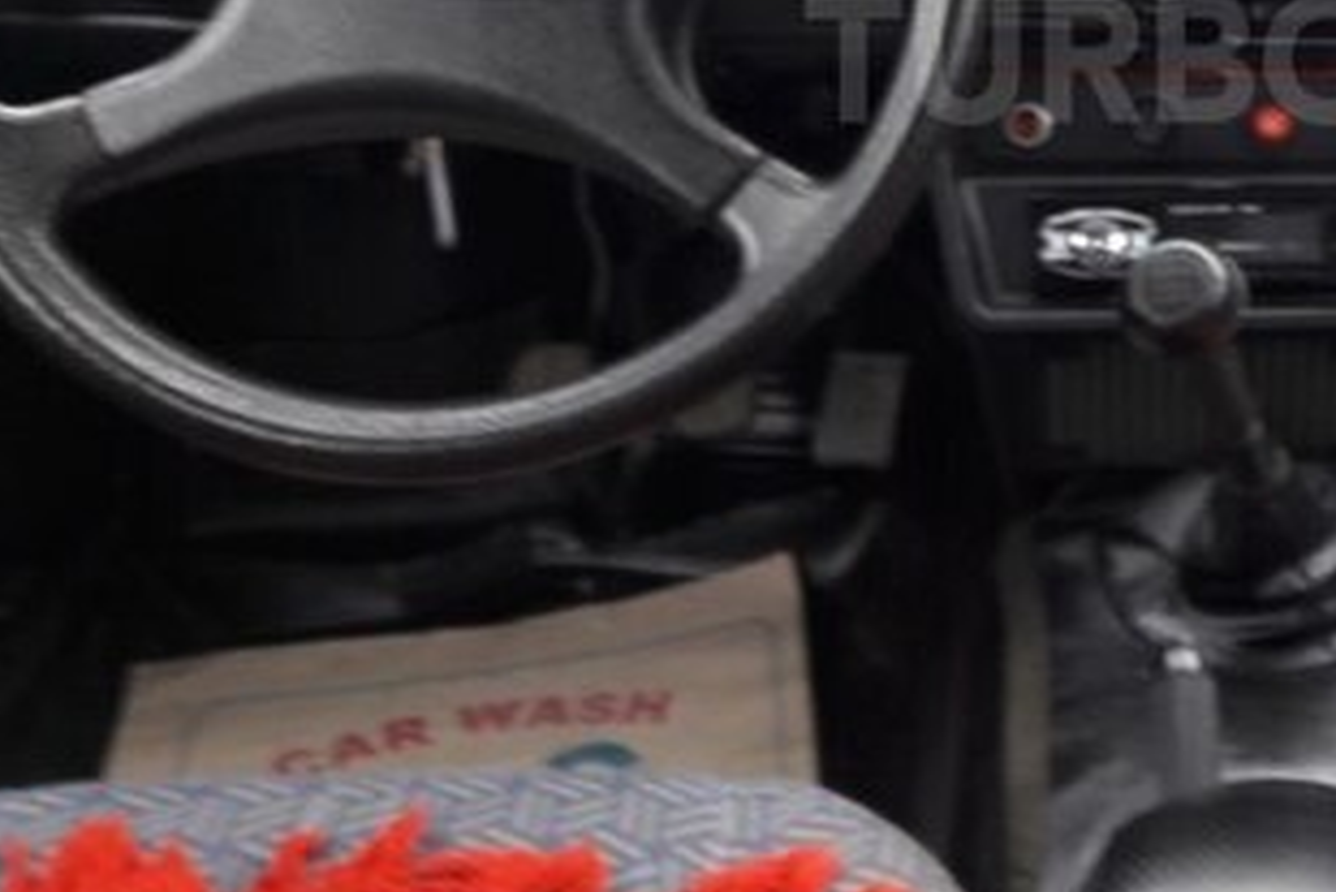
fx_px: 2302
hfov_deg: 30.7
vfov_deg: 21.4
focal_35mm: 62
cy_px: 58
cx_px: 1245
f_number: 1.9
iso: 50
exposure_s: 1/33
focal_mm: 3.7
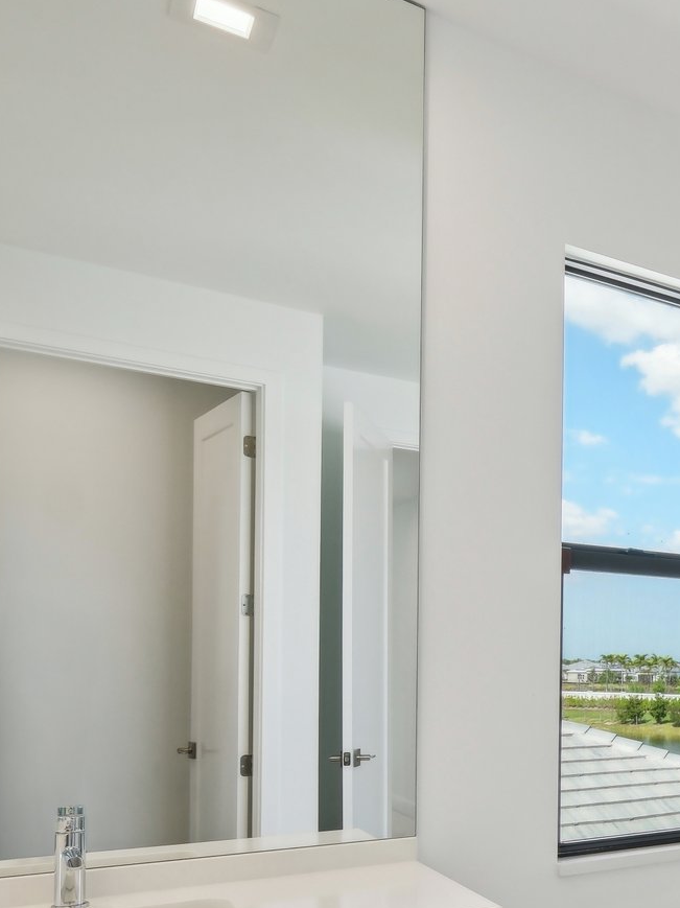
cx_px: 945
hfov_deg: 30.1
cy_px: 690
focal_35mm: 34
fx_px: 891
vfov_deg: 51.5
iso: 400
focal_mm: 10
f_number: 8
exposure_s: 1/140
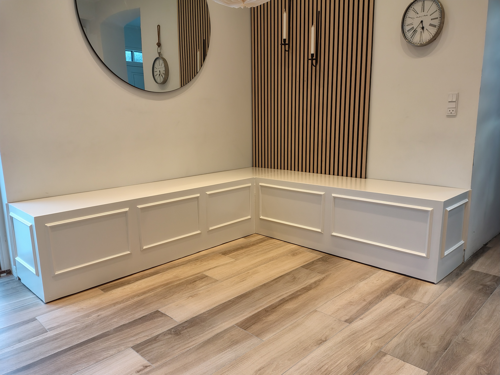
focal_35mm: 25
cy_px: 188
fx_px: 361
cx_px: 250
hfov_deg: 69.4
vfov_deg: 54.9
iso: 366
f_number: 1.7
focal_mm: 4.71
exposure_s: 1/50.1
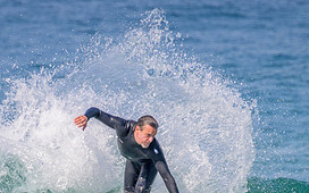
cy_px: 212
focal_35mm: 1736
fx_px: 14619
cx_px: 120
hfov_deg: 1.2
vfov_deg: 0.8
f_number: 11
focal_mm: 800
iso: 1250
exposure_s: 1/2000
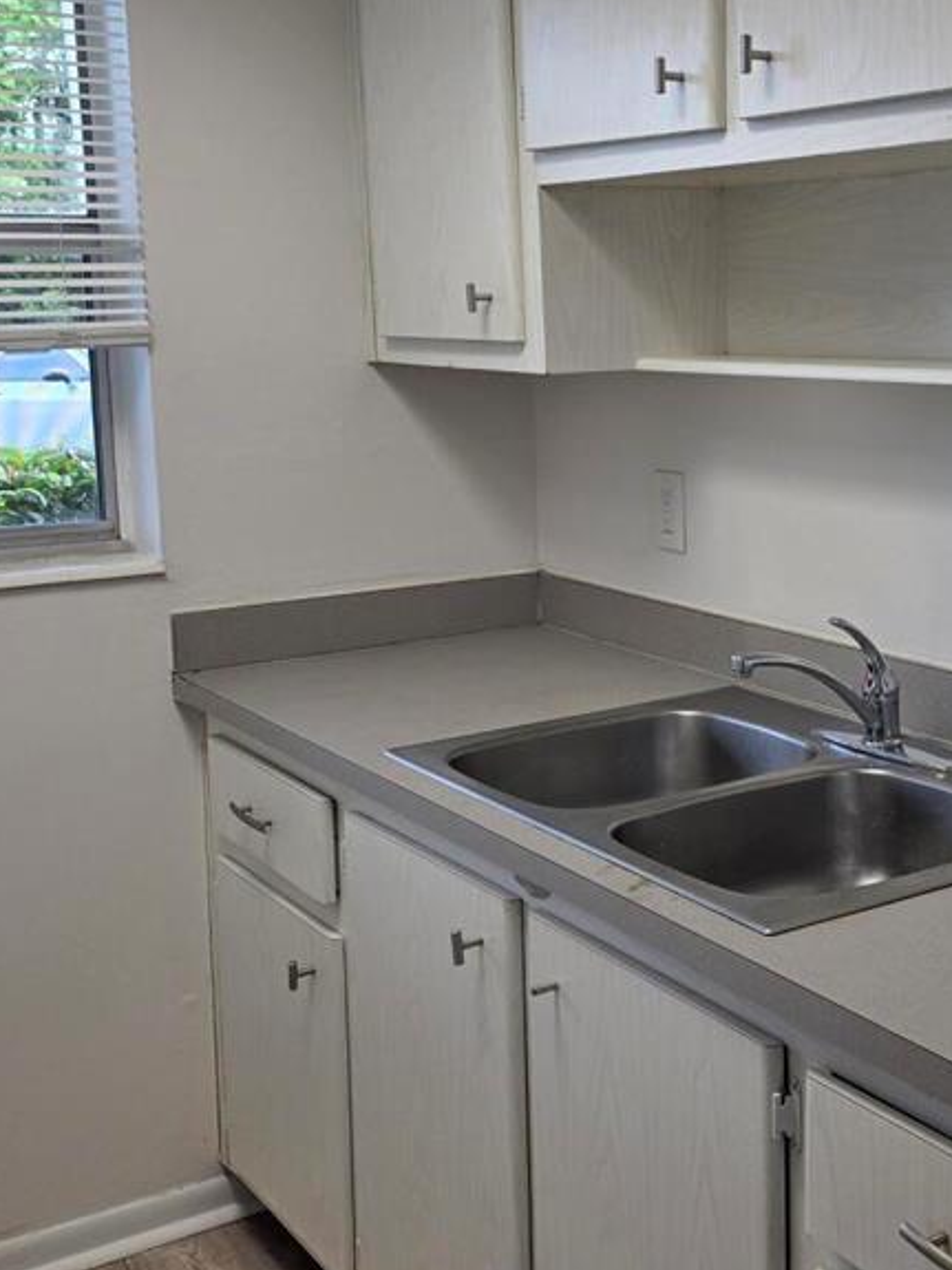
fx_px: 1761
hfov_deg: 29.3
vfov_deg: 39.5
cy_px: 528
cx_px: 806
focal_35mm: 48
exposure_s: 1/120
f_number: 1.7
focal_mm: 6.3
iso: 40
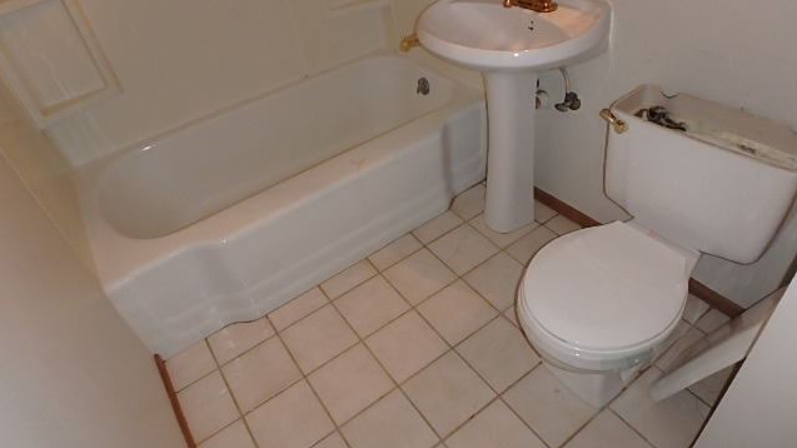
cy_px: 219
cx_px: 399
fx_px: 486
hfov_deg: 78.7
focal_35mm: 23
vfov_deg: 49.5
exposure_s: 1/30
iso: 400
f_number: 3.5
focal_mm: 3.7
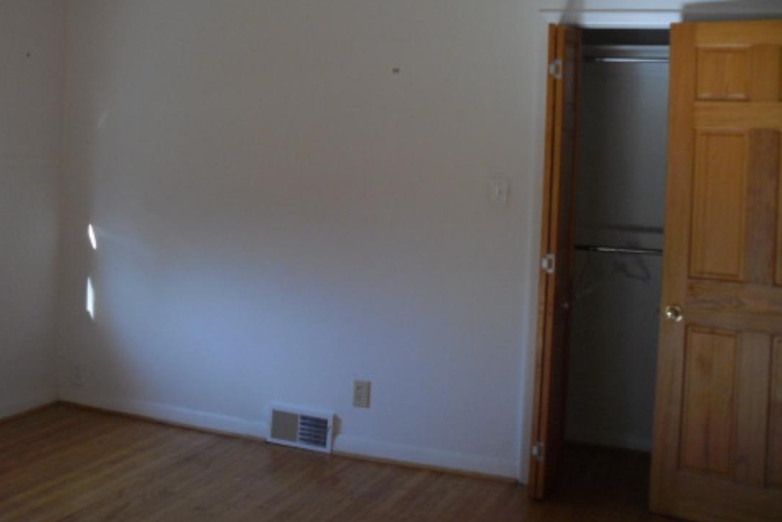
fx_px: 1086
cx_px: 271
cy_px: 136
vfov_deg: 26.7
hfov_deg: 39.2
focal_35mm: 50
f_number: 3.1
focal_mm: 6.3
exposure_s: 1/100
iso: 200
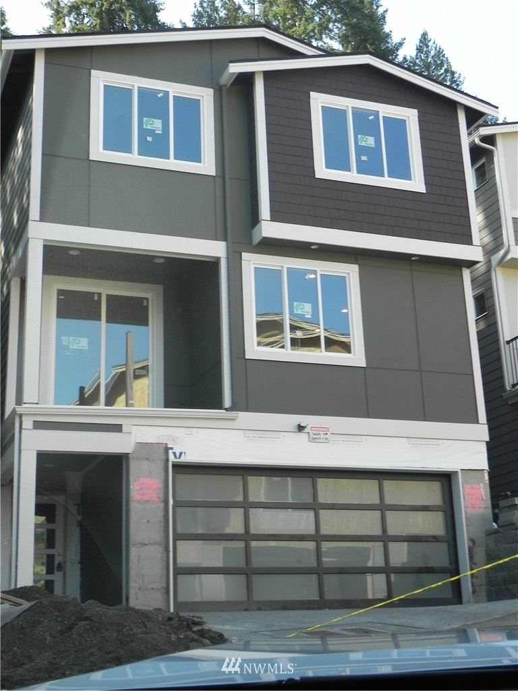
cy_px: 346
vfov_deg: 36.8
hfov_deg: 28.0
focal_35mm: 52
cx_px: 259
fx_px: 1038
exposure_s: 1/163
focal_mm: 9.2
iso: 160
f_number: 4.5
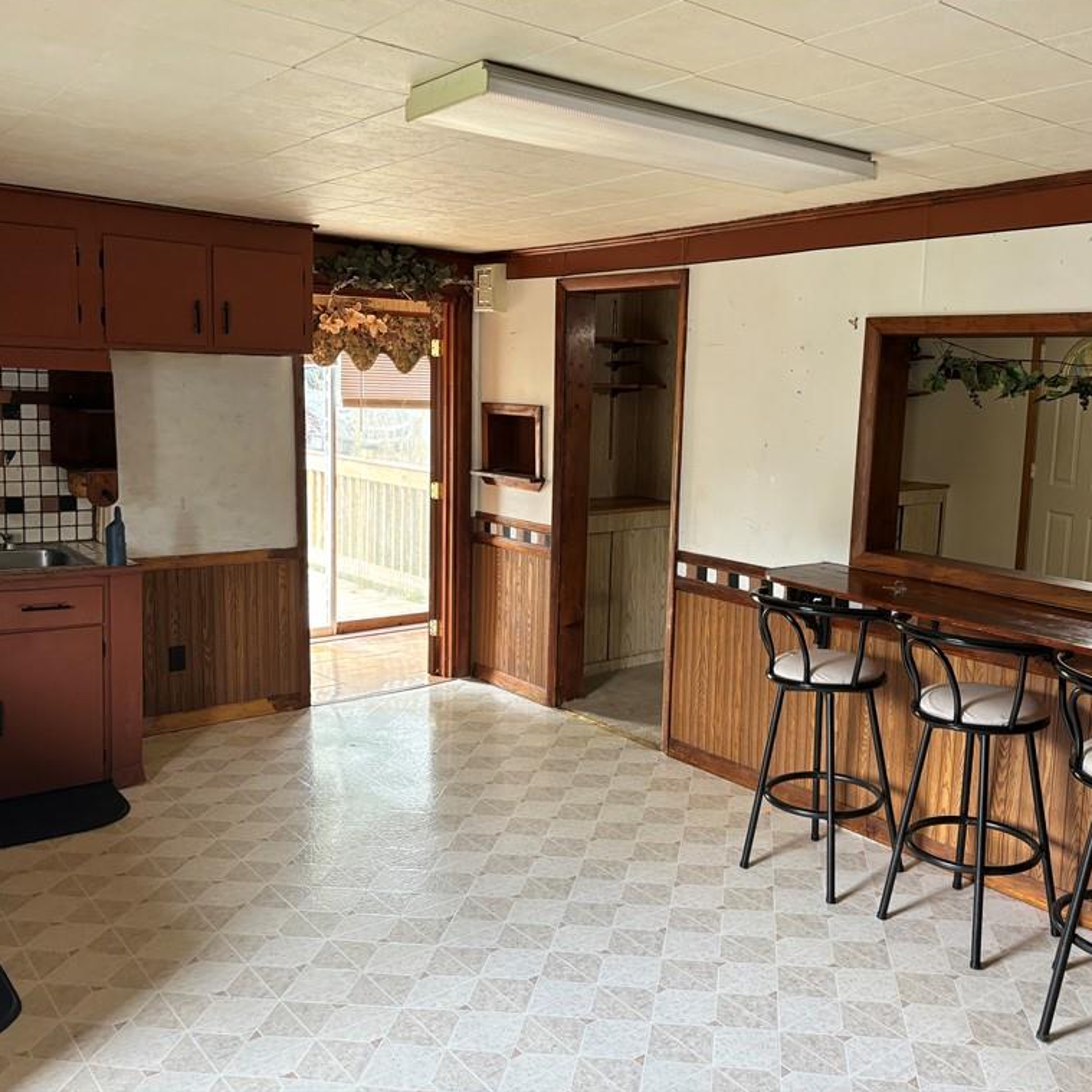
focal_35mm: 31
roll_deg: -2.4
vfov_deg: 52.5
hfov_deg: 52.1
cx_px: 666
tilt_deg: -7.5
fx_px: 1106
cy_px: 542
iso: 160
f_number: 1.6
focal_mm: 5.96
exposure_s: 1/60
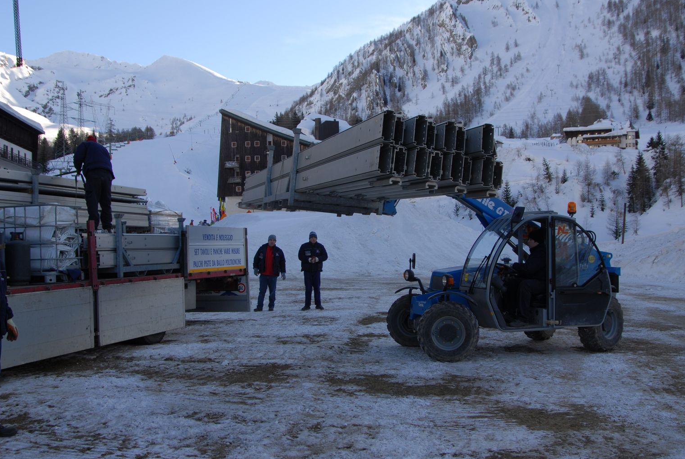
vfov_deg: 35.2
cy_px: 225
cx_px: 353
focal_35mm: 38
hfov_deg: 50.6
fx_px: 724
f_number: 6.3
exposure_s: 1/160
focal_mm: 24
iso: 125
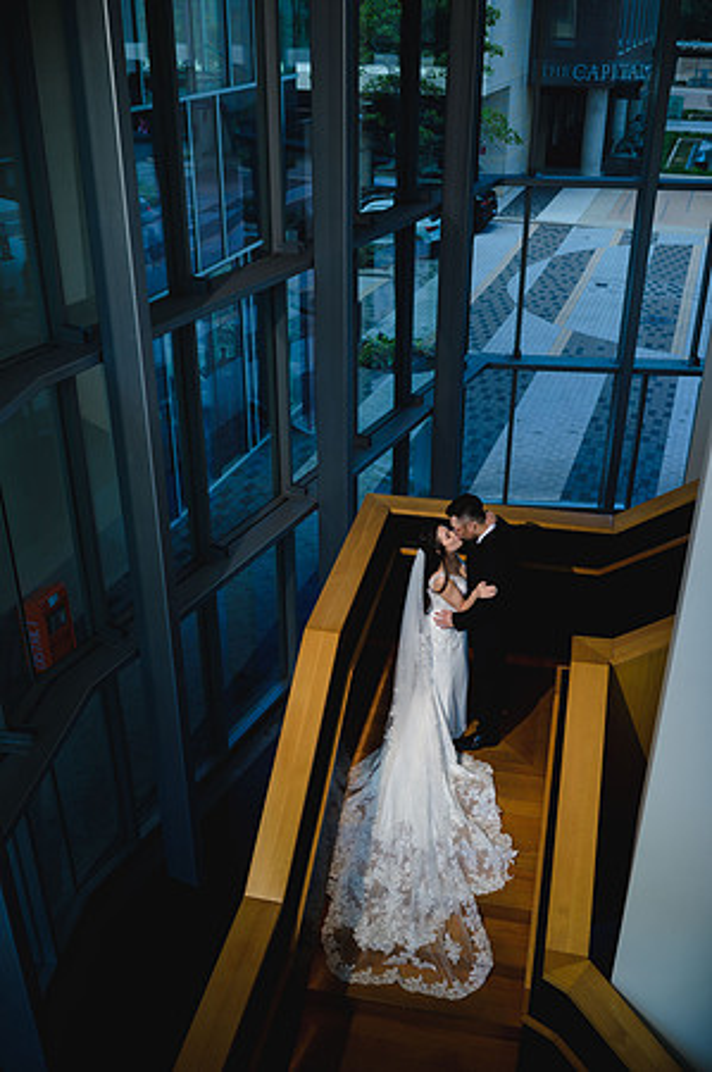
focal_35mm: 35
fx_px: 1041
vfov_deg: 54.5
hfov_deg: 37.8
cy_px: 536
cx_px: 356
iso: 50
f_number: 2.8
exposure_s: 1/200
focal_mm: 35
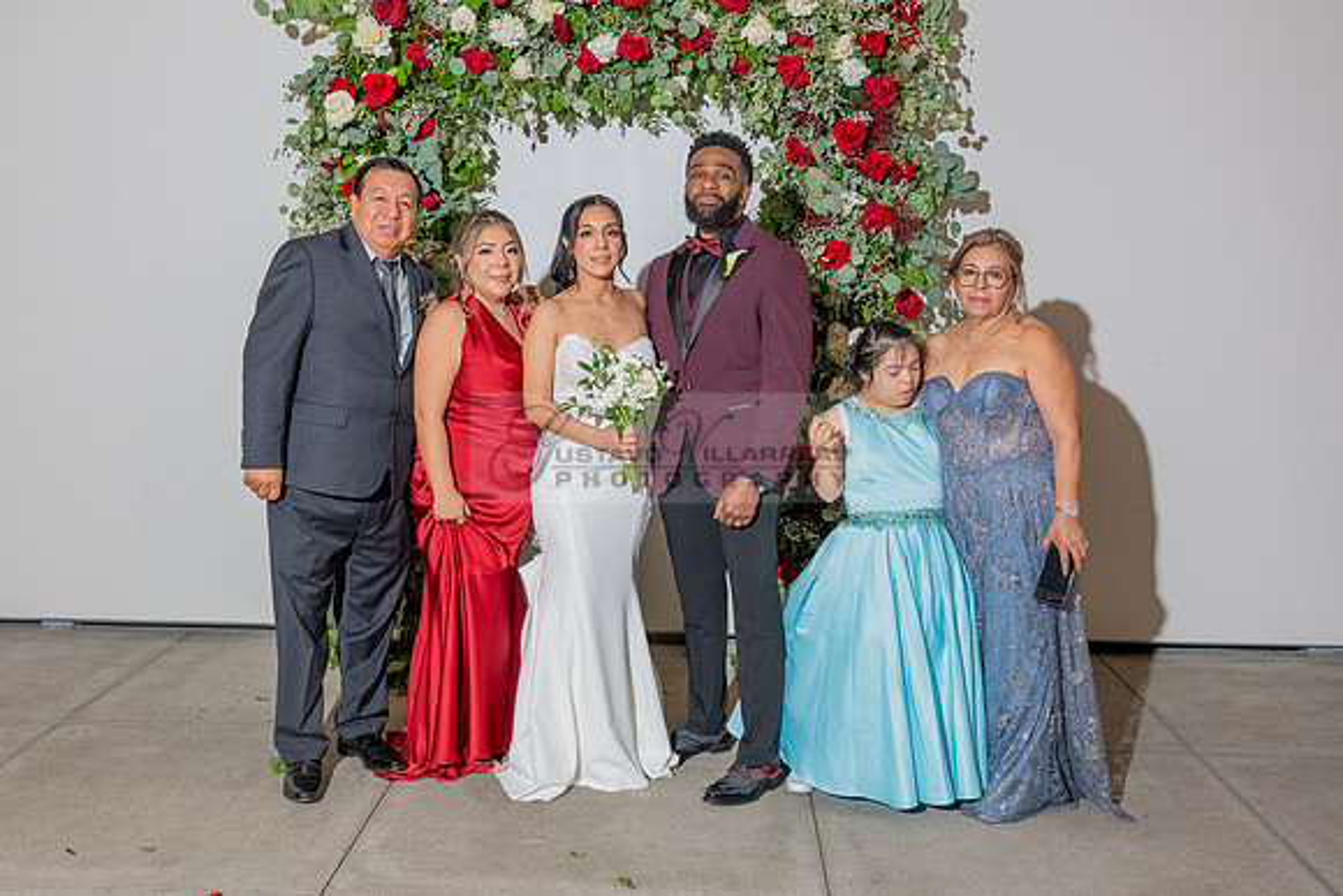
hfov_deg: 50.5
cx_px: 591
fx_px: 1420
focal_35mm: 38
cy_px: 493
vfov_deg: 35.0
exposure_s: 1/200
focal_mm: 34
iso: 800
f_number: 5.6
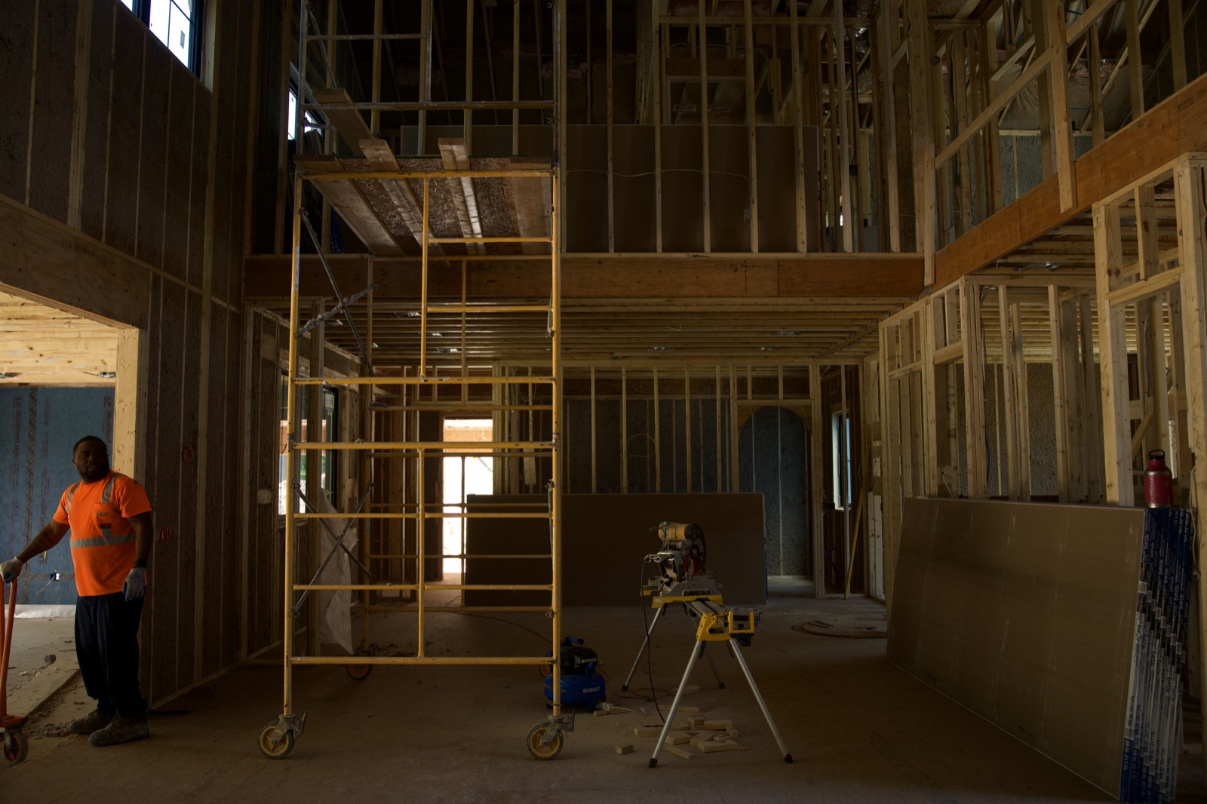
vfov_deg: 46.4
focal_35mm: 28
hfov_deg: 65.5
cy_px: 402
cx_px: 604
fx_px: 939
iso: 800
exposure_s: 1/200
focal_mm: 28
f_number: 2.8
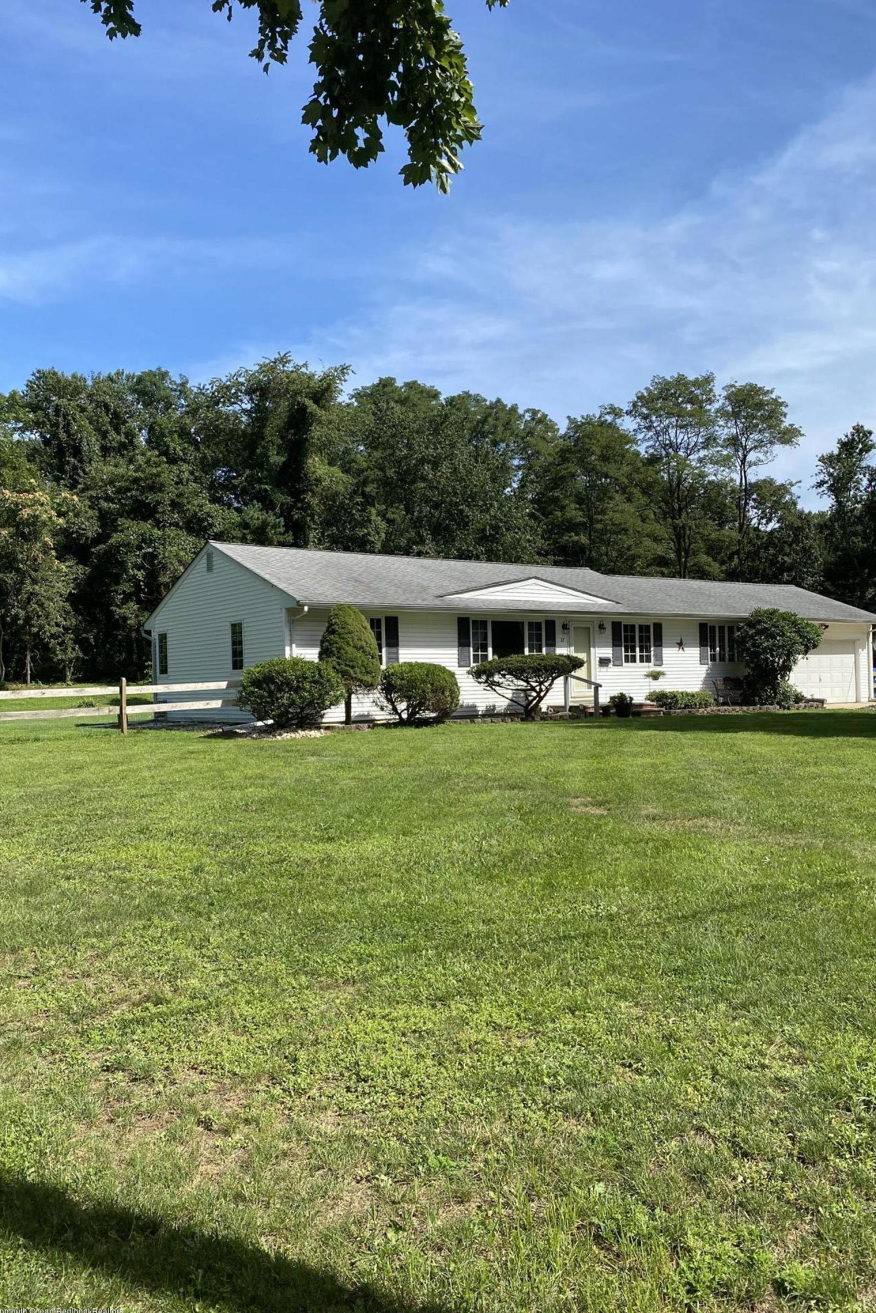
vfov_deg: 65.5
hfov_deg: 46.4
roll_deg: +0.7
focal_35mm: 28
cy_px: 675
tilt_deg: +0.4
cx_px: 467
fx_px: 1022
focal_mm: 4.25
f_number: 1.8
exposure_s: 1/2268
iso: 32
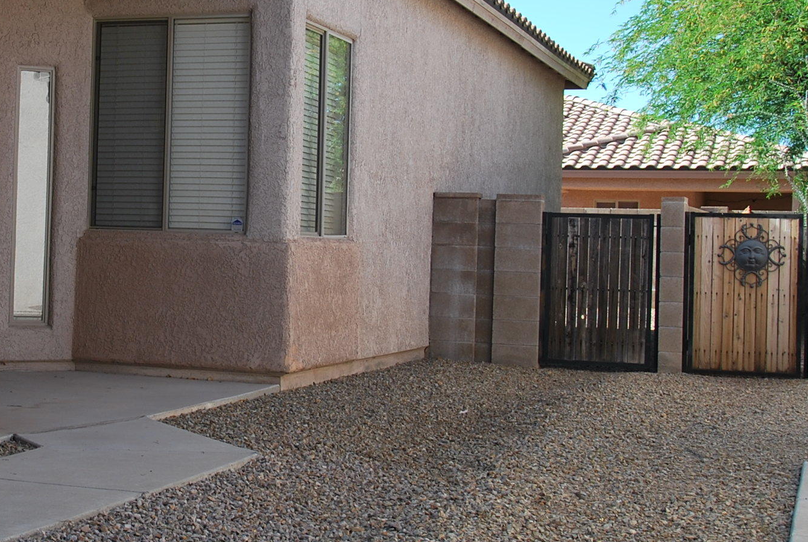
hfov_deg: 29.0
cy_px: 222
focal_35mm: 68
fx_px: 1531
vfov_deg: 20.1
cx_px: 180
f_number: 6.3
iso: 100
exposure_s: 1/160
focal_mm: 21
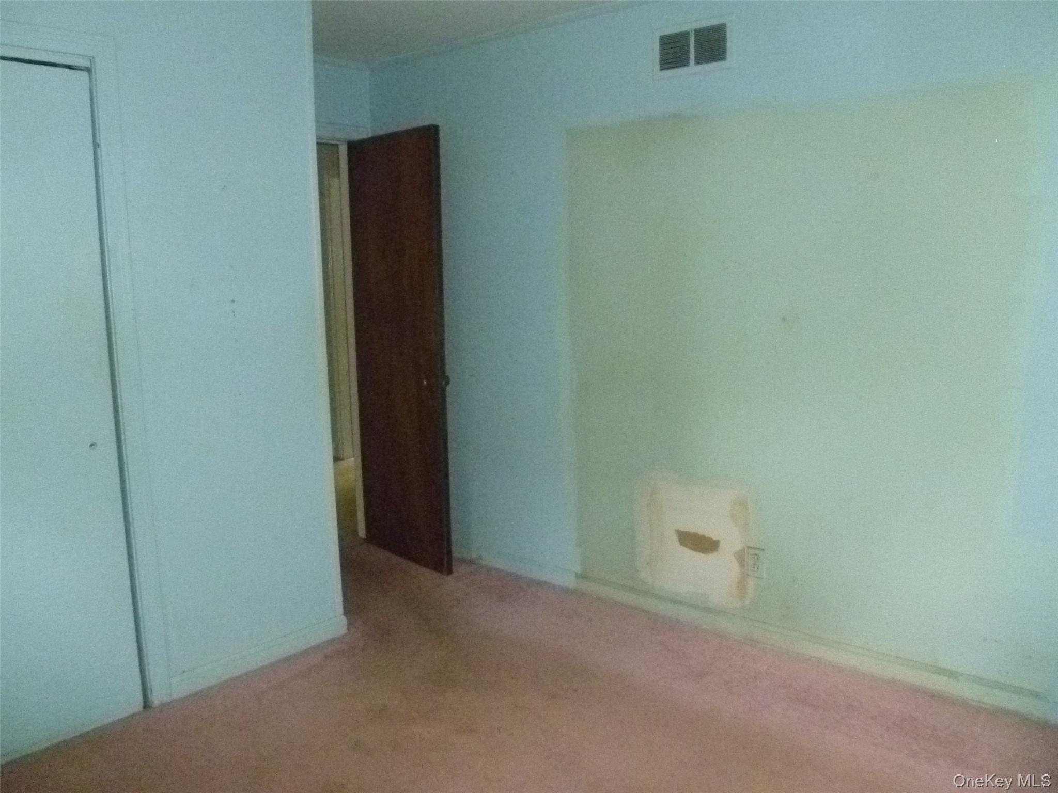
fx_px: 856
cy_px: 396
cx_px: 529
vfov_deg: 49.7
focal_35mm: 28
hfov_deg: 63.4
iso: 1600
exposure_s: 1/30
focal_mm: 5
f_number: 3.3
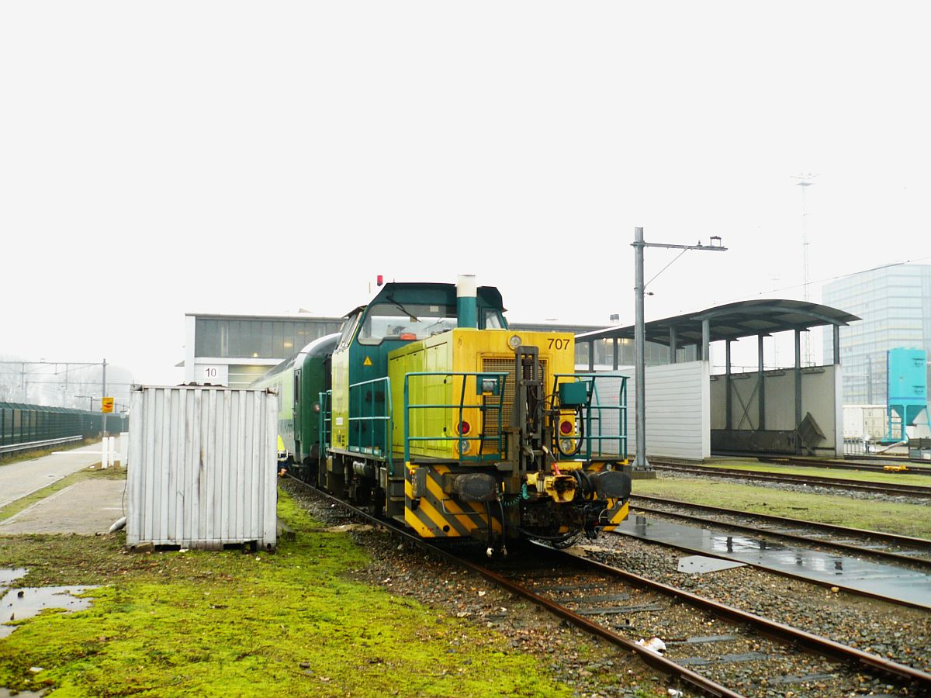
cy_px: 349
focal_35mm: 35
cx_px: 466
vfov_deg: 40.7
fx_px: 941
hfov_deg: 52.6
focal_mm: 5.8
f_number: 2.8
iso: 100
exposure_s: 1/30
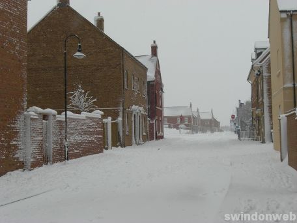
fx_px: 489
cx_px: 148
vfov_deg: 25.7
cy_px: 112
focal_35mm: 57
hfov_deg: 33.8
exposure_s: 1/250
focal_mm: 11.8
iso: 80
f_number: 5
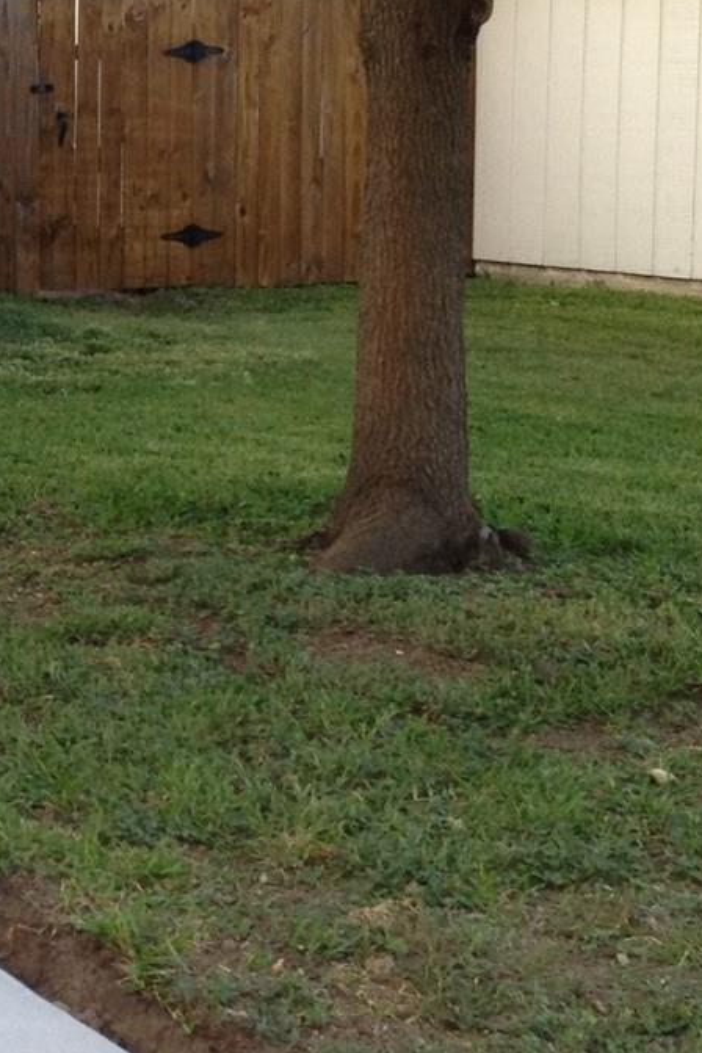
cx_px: -456
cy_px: 288
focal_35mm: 111
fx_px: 3246
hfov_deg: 11.6
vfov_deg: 18.3
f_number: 2.4
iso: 100
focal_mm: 4.28
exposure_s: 1/120
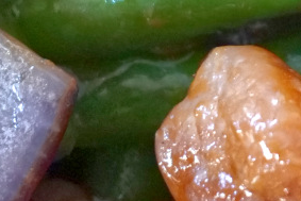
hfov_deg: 5.0
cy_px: -230
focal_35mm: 407
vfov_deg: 3.4
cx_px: 453
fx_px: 3405
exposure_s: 1/60
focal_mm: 60
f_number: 7.1
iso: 6400
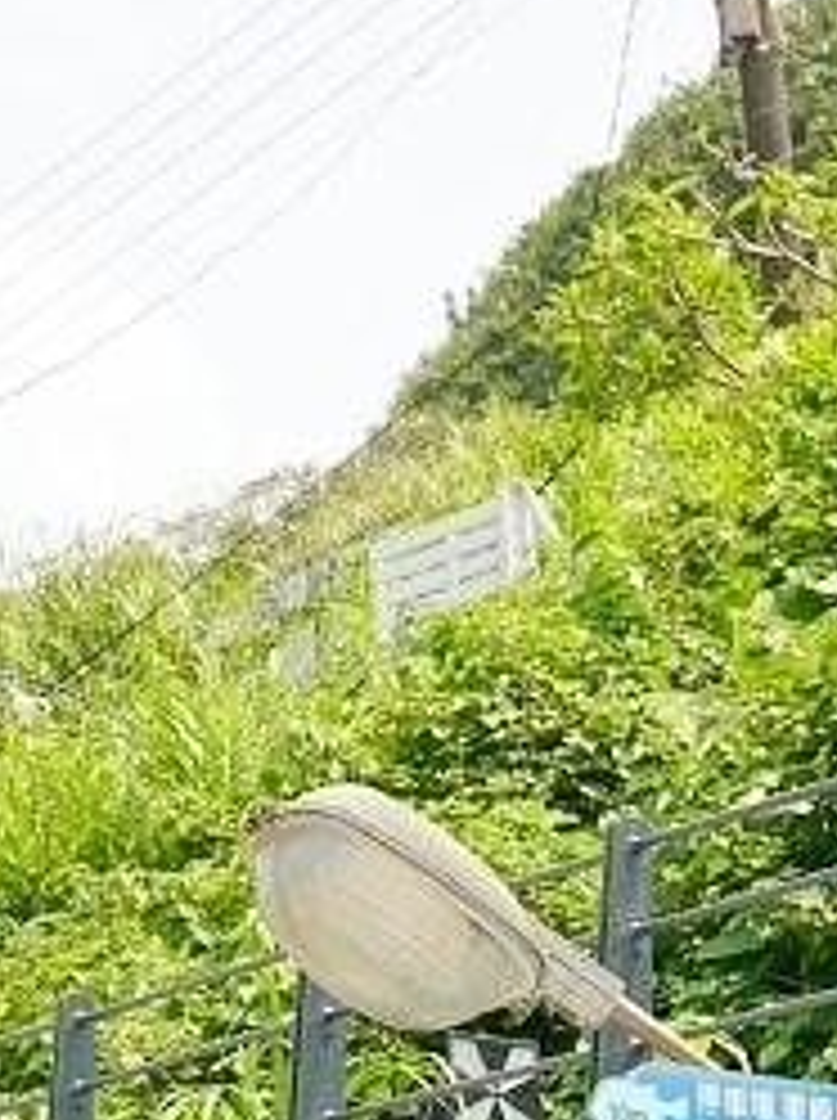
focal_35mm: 130
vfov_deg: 14.4
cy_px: 1583
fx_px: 4202
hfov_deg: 11.1
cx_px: 1066
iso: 100
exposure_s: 1/100
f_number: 6.3
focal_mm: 28
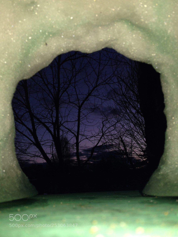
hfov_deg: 42.9
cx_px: 89
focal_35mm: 33
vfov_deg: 55.4
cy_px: 118
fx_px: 226
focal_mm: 4.12
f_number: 2.4
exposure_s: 1/76
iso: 50
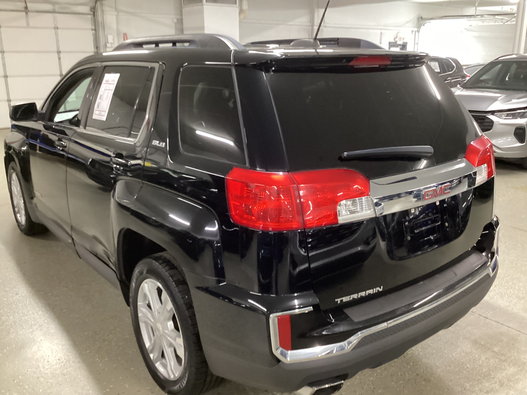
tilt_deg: -17.4
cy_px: 198
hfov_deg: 58.4
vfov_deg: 45.4
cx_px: 264
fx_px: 472
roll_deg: -0.6
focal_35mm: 31
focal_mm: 3.3
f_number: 2.4
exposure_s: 1/30
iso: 500
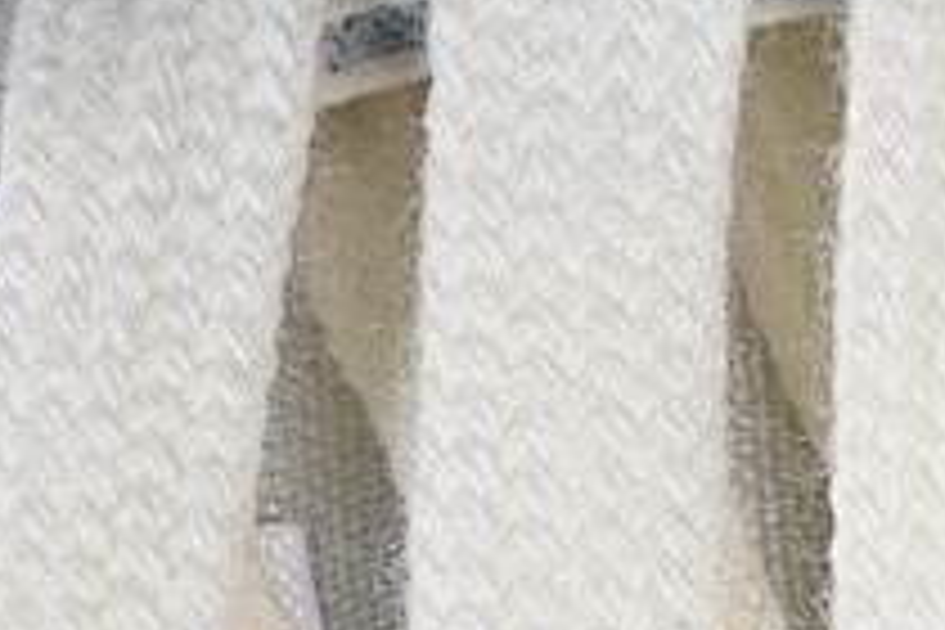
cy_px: 580
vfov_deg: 3.6
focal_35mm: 386
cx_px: 1755
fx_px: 10132
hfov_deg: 5.3
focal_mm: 50
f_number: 7.1
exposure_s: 1/80
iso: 160
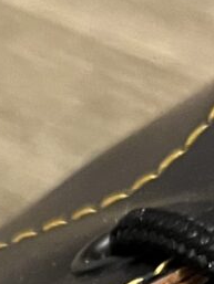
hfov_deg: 7.0
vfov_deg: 8.9
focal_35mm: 207
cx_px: -140
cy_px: 596
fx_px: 1705
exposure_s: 1/30
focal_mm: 5.1
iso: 640
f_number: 1.6
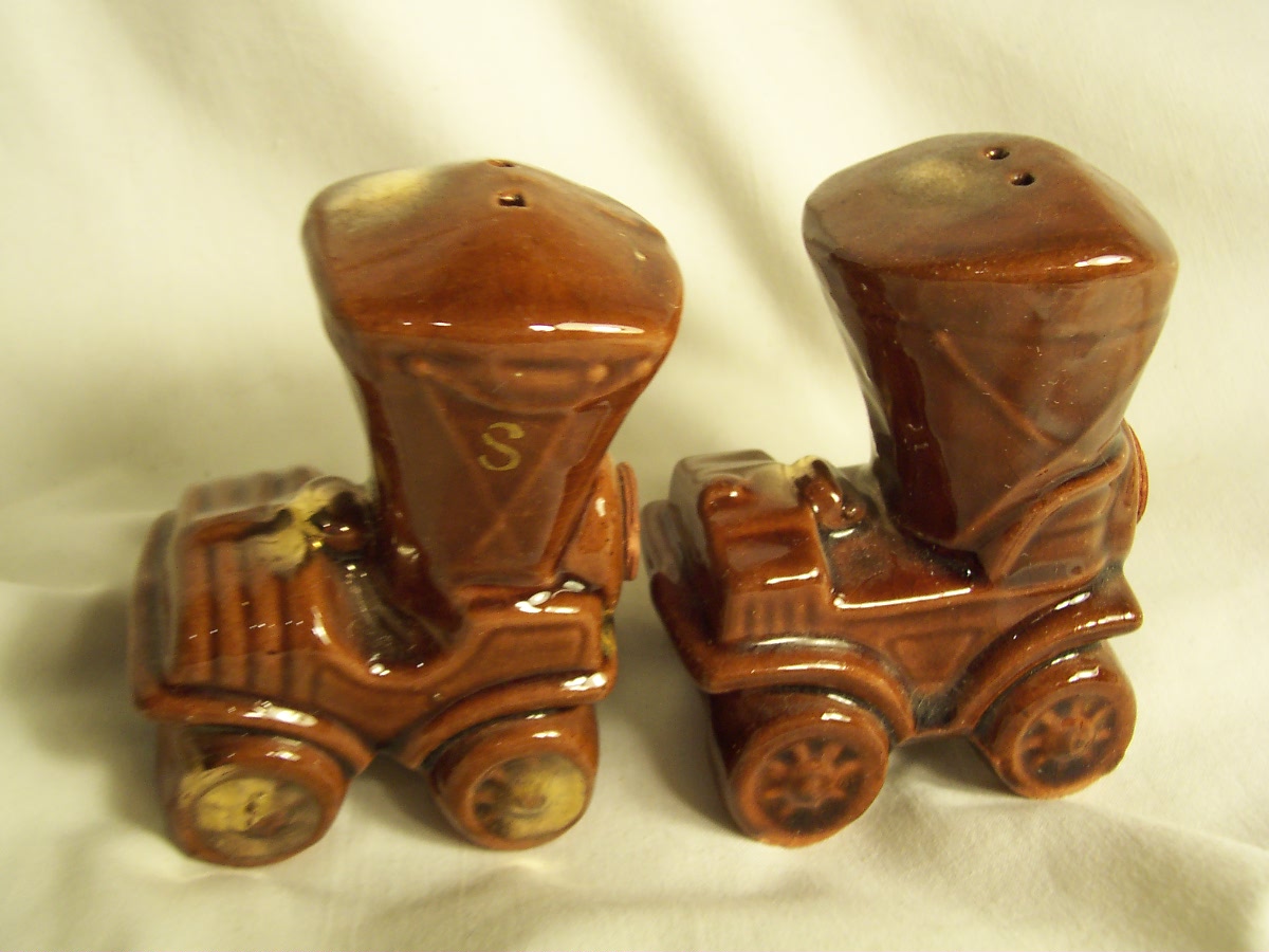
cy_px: 476
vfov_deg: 38.7
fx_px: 1356
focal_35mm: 37
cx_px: 634
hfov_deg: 50.1
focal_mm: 5.6
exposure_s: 1/90
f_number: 2.8
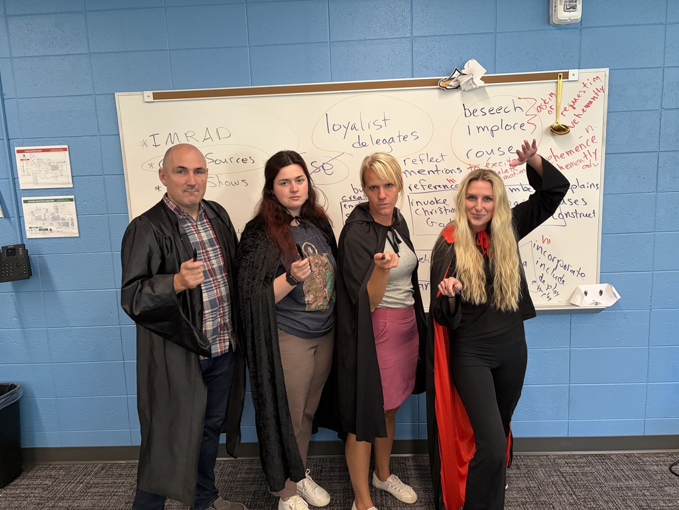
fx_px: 510
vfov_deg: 53.1
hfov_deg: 67.3
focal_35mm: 26
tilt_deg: -8.0
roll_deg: +2.7
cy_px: 255
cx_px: 340
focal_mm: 5.96
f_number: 1.6
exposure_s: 1/60
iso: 250
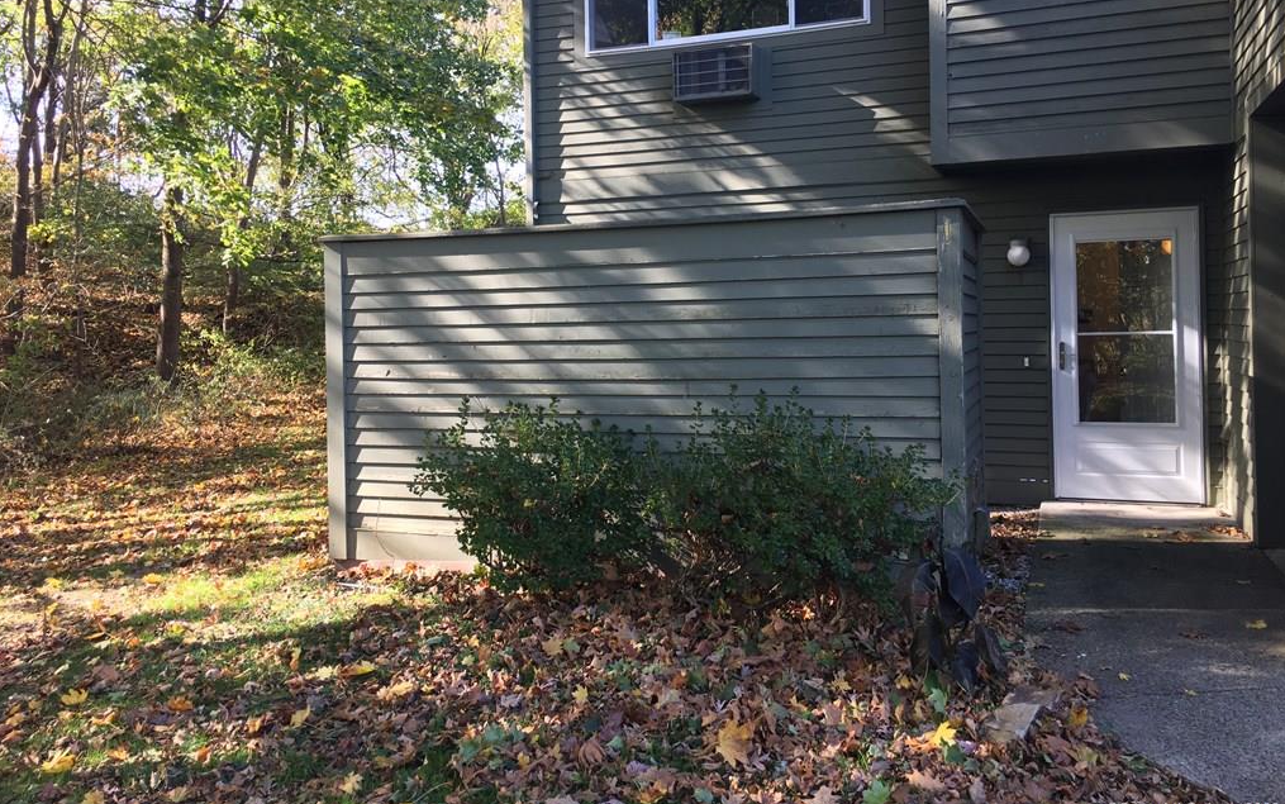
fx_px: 1086
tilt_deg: +1.6
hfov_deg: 61.2
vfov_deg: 40.5
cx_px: 641
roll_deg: +0.9
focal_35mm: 31
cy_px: 336
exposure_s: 1/120
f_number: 2.2
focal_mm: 4.15
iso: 32
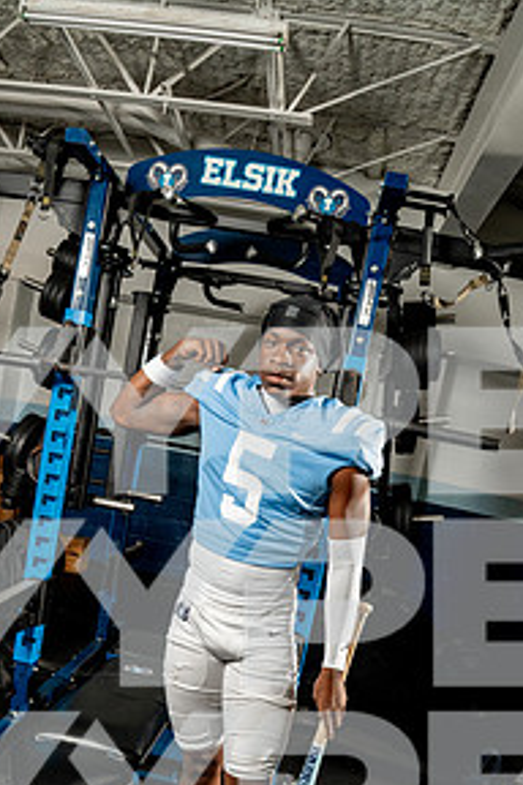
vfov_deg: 50.5
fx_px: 784
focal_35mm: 36
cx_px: 212
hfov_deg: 36.8
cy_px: 605
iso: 500
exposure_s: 1/200
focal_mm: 23
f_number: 7.1
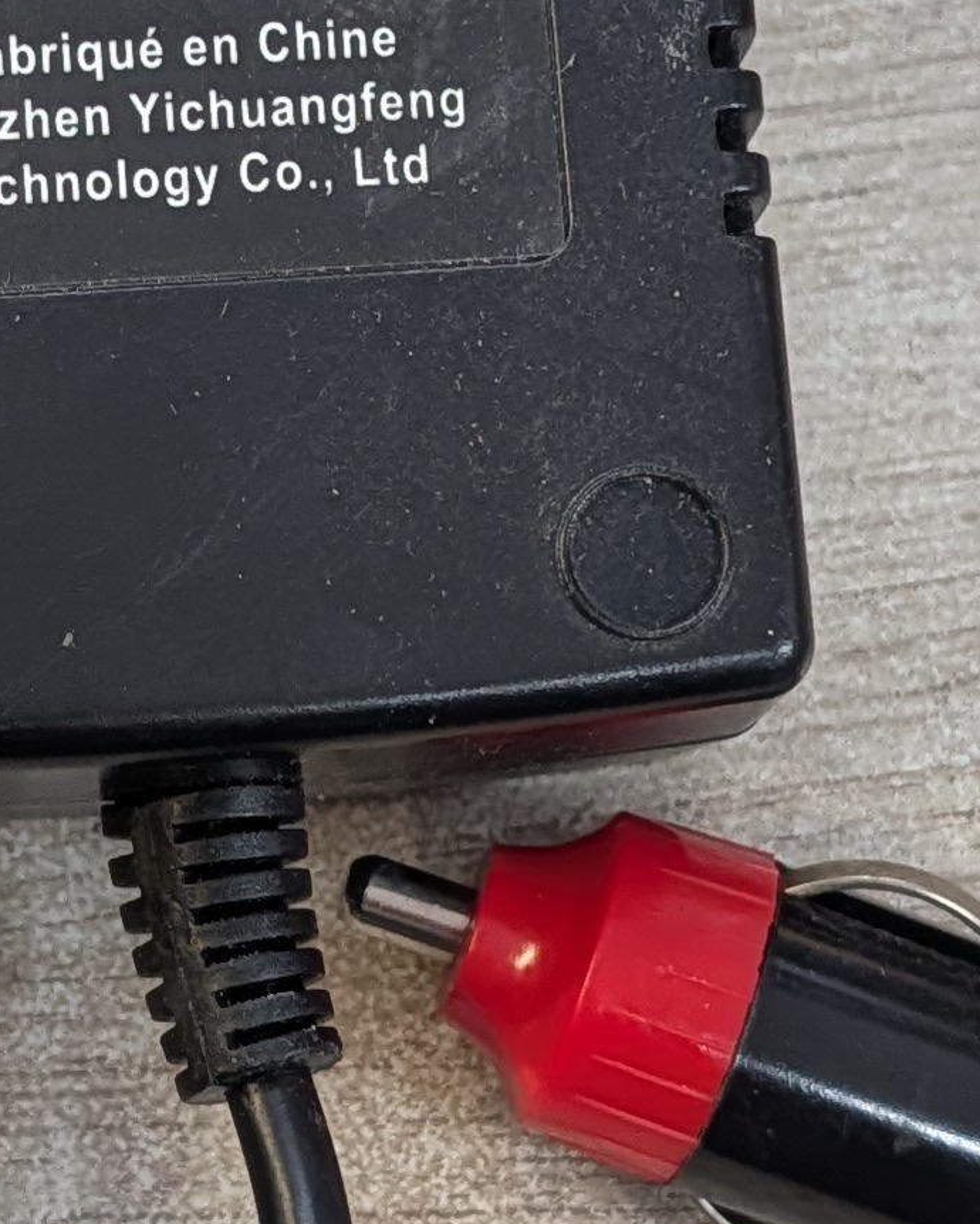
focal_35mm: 111
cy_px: 613
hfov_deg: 13.8
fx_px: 4023
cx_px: 165
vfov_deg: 17.3
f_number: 1.68
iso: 491
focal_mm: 6.9
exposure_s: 1/100
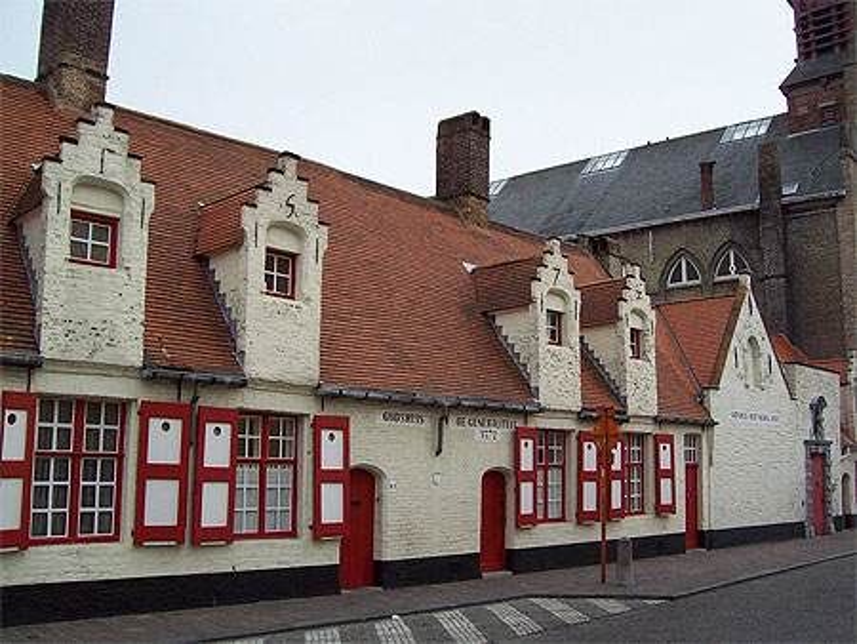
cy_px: 322
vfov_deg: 39.7
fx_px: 892
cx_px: 428
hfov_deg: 51.3
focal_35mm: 36
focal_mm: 6
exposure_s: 1/246
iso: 80
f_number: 4.8
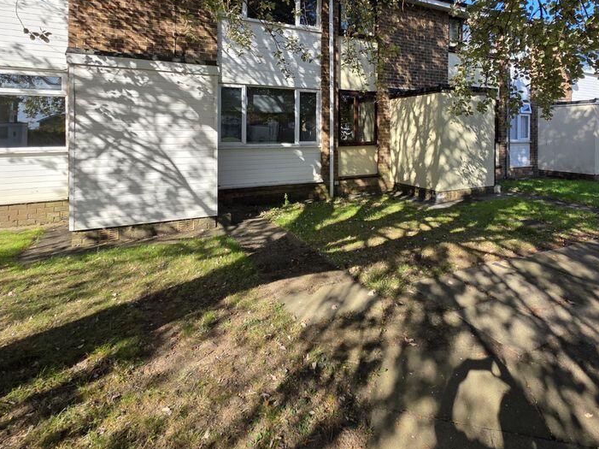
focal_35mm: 19
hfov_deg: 84.2
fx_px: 329
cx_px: 340
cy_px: 132
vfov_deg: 65.8
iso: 40
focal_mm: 2.2
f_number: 1.9
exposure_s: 1/1336
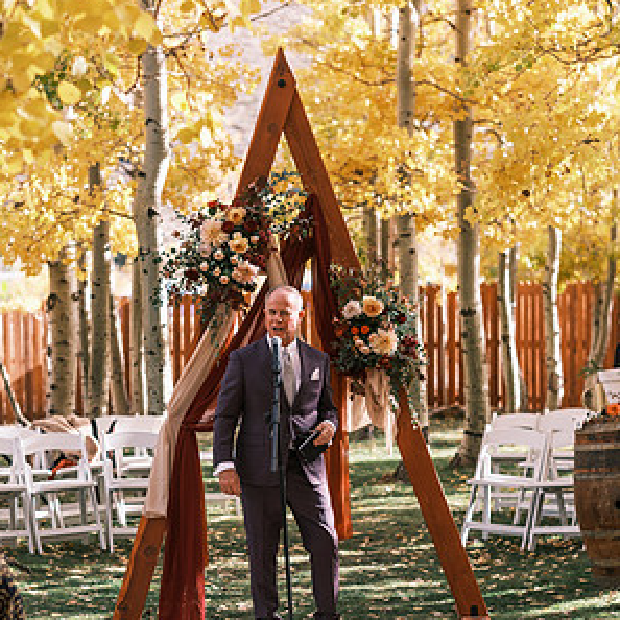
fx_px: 2188
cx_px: 309
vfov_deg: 16.1
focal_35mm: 108
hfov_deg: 16.1
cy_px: 443
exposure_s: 1/2000
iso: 200
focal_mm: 56
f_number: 1.6
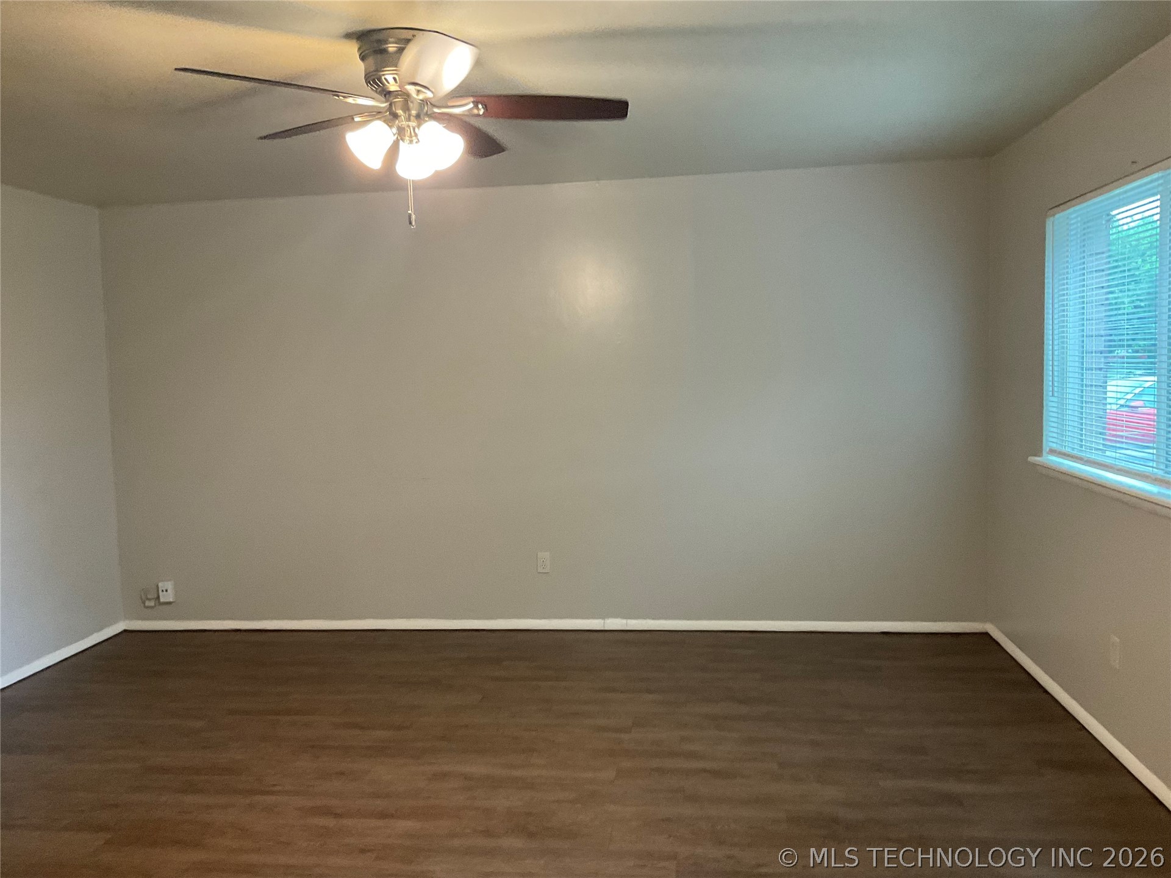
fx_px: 981
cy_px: 439
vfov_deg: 48.2
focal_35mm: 29
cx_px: 586
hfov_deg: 61.7
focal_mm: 3
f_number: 1.8
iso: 200
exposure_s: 1/60
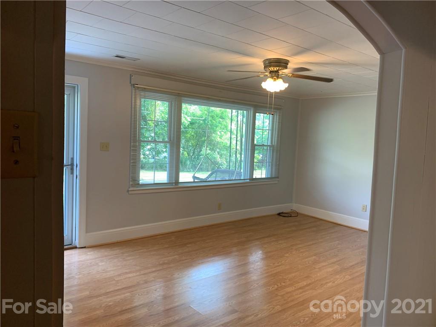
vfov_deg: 53.1
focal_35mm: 26
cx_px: 218
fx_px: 327
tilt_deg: -4.5
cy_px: 164
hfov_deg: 67.3
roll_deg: -3.6
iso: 125
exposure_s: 1/60
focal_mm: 4.25
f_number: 1.8
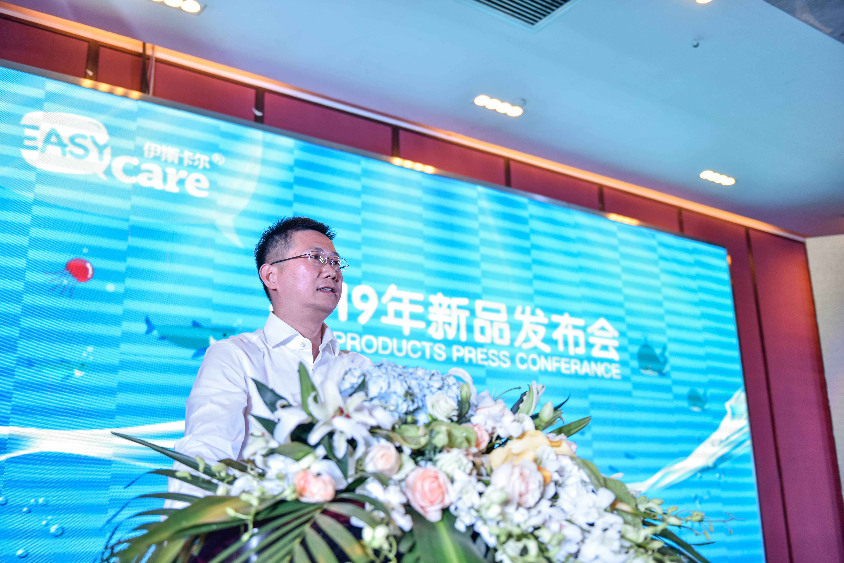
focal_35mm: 35
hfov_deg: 54.4
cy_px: 282
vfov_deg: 37.9
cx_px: 422
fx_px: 821
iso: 320
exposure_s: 1/160
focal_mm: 35
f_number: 2.8
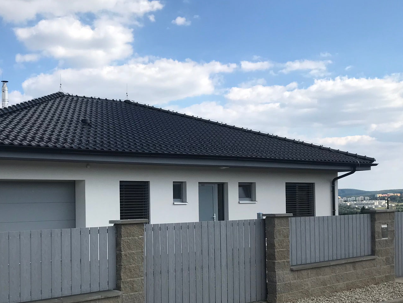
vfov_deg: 31.9
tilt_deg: +1.1
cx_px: 134
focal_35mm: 45
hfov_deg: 41.5
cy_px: 204
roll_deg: +0.8
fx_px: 524
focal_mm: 3.99
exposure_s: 1/2336
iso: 20
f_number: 1.8
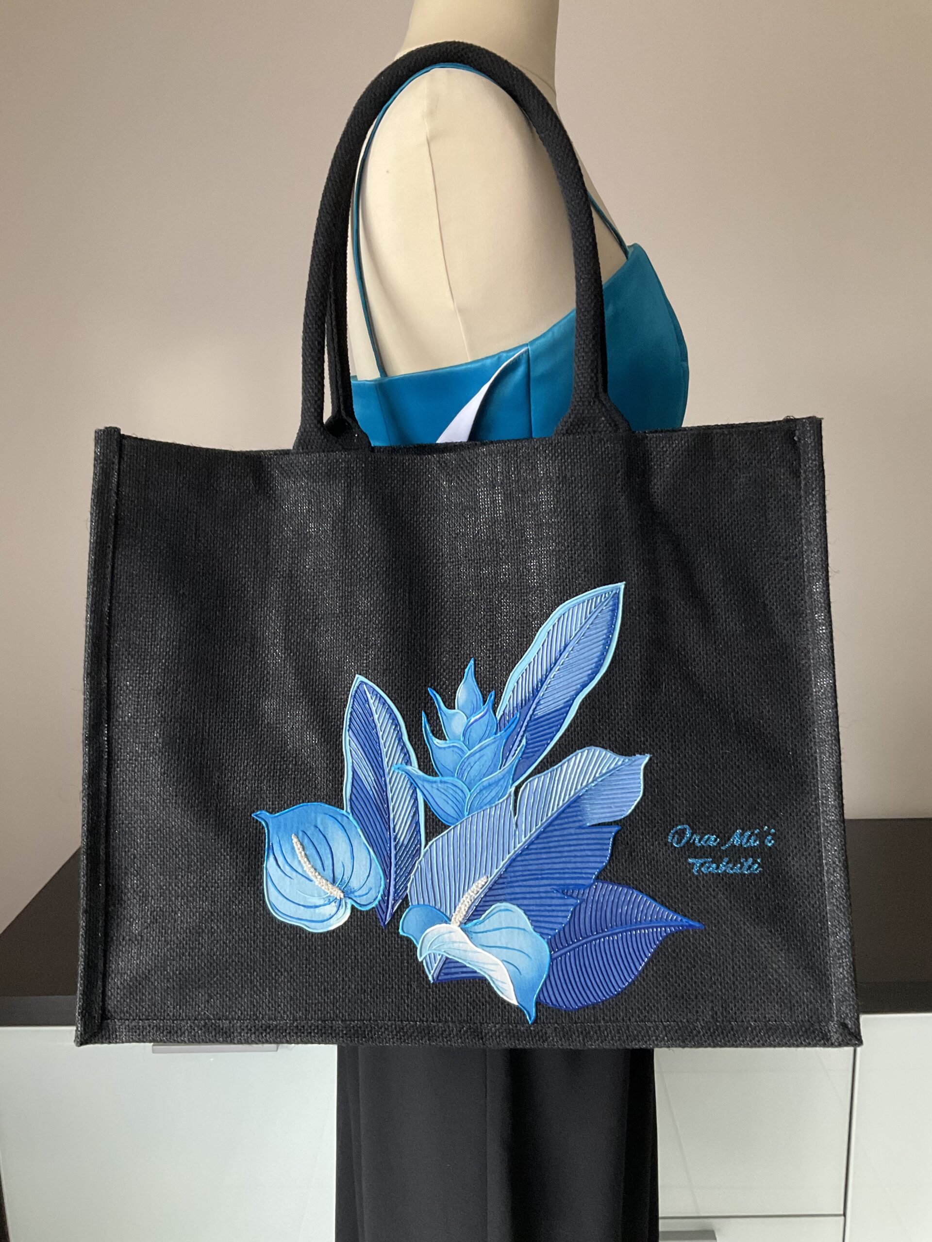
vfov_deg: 61.7
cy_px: 621
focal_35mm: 29
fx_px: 1041
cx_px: 466
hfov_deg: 48.2
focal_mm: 3
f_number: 1.8
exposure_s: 1/60
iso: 200
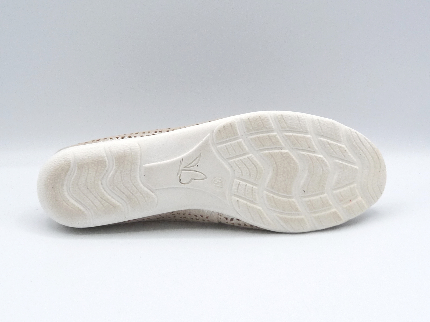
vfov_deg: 29.7
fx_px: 609
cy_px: 161
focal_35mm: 49
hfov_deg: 38.9
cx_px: 215
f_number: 5.6
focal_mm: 4.8
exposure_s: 1/200
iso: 100
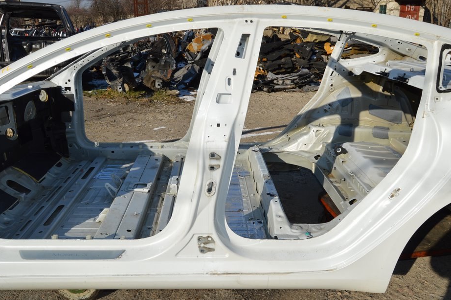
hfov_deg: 62.0
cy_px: 146
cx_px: 216
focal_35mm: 30
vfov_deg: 43.5
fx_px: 375
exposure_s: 1/200
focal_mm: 18
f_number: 14
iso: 100
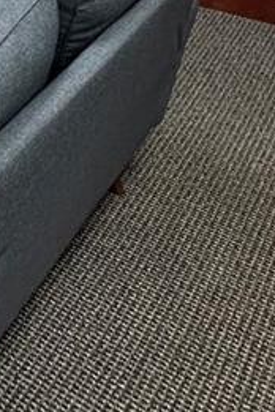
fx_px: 768
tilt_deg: -13.7
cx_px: -294
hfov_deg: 15.6
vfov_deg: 25.4
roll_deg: +0.5
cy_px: -142
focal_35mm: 67
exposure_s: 1/63
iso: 125
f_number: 2.2
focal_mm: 2.22
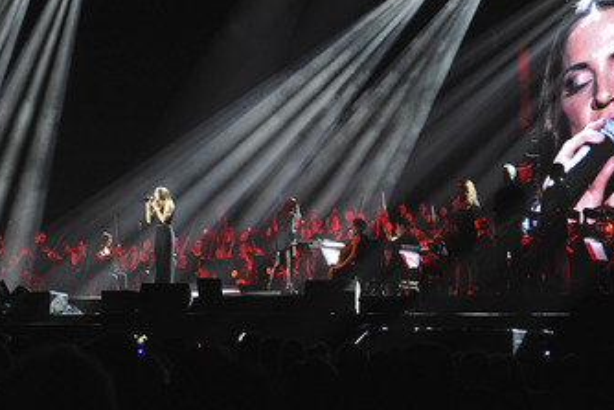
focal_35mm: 70
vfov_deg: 19.4
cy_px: 142
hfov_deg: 28.8
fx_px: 1194
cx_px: 331
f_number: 2.8
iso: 1600
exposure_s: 1/160
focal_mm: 52
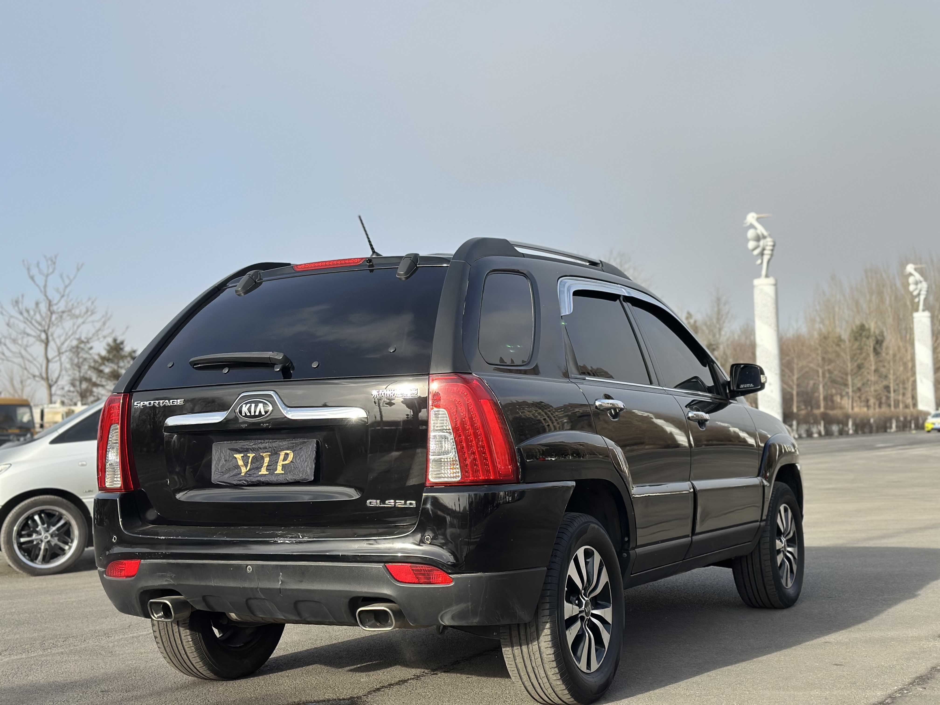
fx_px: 1303
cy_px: 352
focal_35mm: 48
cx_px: 470
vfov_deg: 30.3
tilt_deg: +3.1
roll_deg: +2.3
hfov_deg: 39.7
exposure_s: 1/3257
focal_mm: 6.86
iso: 80
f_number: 1.78
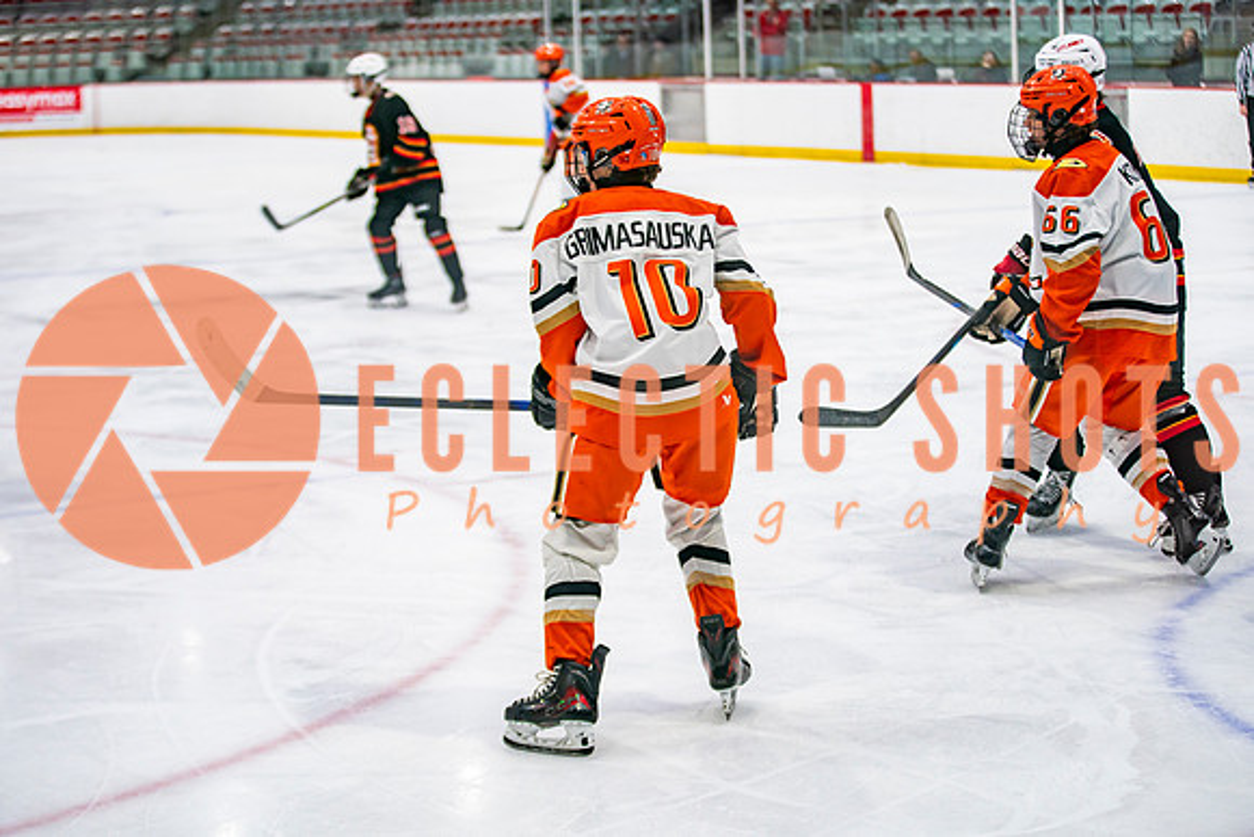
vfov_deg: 18.4
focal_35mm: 74
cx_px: 627
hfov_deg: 27.2
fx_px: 2589
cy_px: 418
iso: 800
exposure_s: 1/640
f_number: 2.8
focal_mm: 70
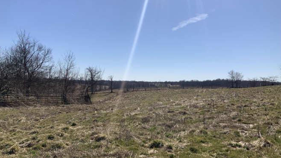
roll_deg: -2.1
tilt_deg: +1.0
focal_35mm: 32
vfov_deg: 36.7
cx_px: 139
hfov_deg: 61.0
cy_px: 78
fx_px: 238
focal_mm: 3
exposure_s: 1/4065
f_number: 1.8
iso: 20
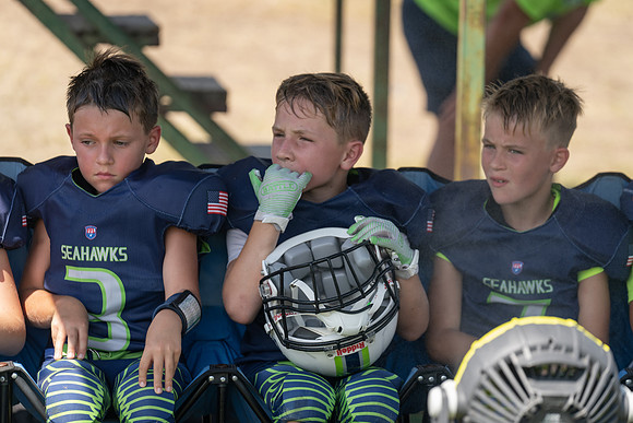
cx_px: 316
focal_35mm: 191
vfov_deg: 7.2
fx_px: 3359
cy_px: 212
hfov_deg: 10.8
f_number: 4
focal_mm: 191
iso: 160
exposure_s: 1/500
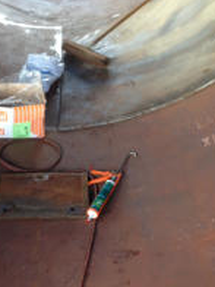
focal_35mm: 61
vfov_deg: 31.6
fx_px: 505
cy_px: 166
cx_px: 60
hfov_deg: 23.8
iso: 80
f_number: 2.4
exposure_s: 1/20
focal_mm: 4.12
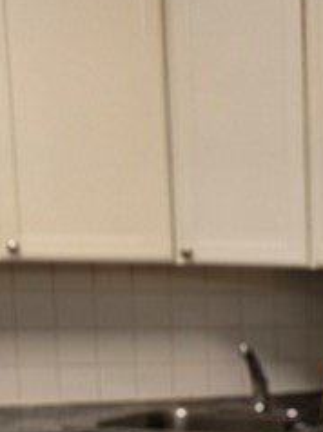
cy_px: 497
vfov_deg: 18.9
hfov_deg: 13.6
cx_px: 550
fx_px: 1234
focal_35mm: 99
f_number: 1.8
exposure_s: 1/120
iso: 125
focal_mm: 5.4
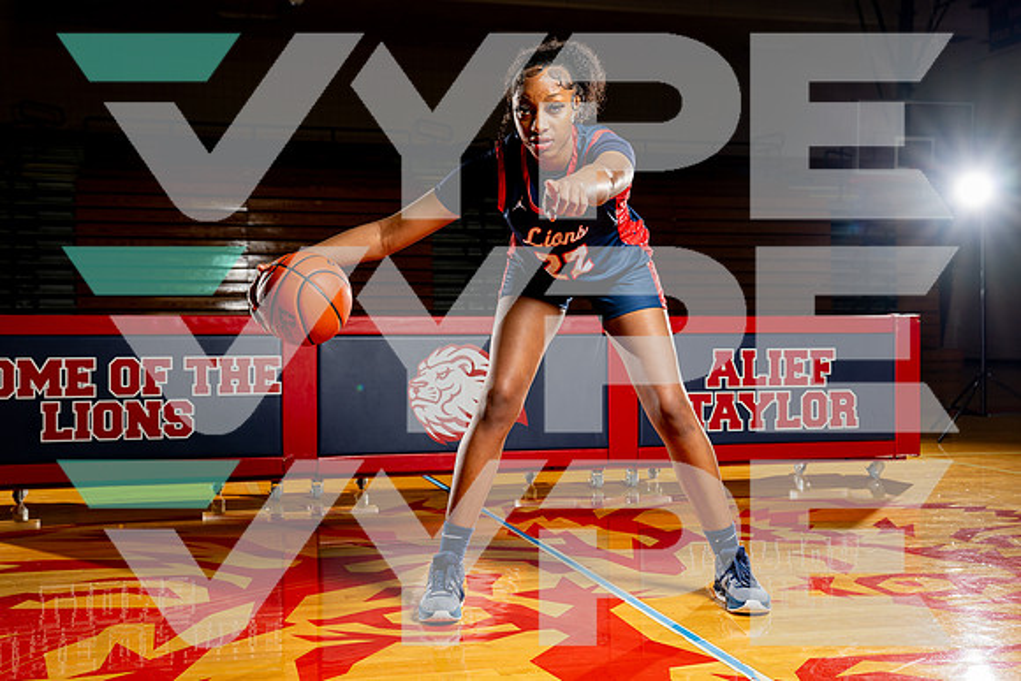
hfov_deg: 45.2
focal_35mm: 43
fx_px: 1225
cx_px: 504
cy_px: 341
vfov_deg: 31.1
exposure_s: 1/250
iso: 200
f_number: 5.6
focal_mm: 42
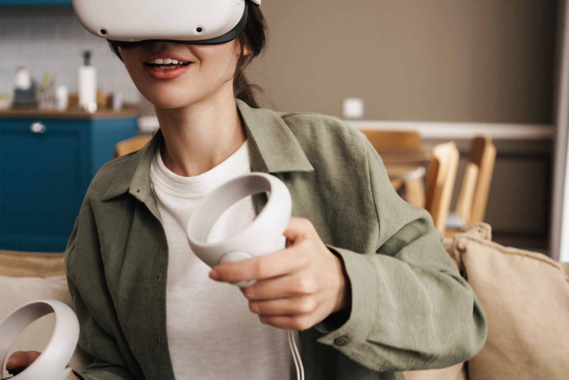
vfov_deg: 26.4
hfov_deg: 38.8
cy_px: 155
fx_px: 806
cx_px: 316
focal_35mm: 51
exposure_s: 1/125
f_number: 2.8
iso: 640
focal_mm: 35
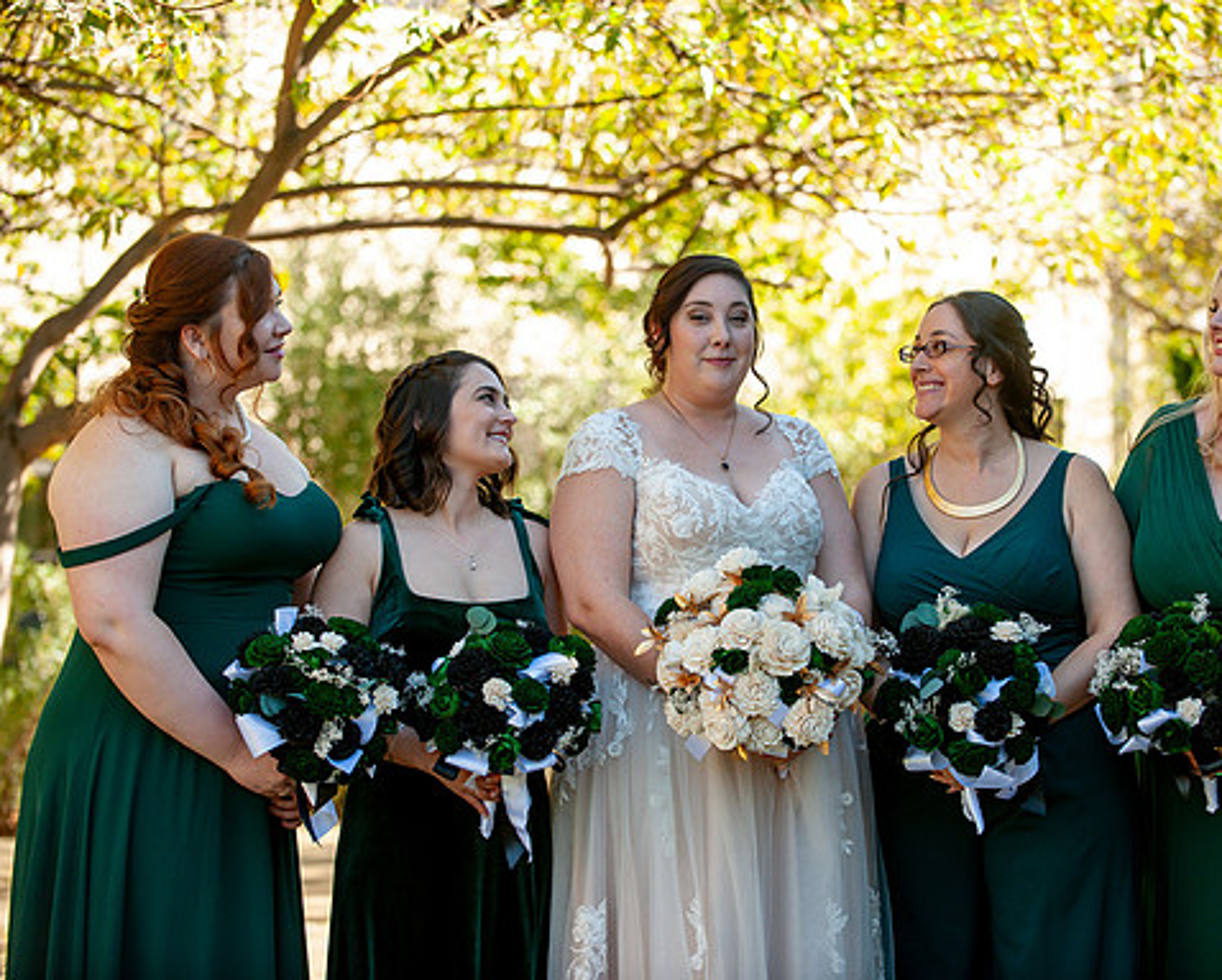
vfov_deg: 13.3
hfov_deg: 16.6
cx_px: 723
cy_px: 491
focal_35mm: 116
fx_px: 4198
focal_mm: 102
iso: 400
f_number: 3.5
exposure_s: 1/800
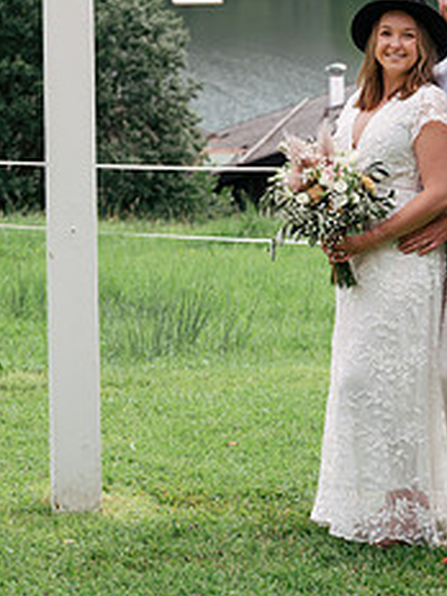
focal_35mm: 153
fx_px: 2634
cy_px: 141
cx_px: 361
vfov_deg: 12.9
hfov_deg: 9.7
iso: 500
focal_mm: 82
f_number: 6.3
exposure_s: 1/250
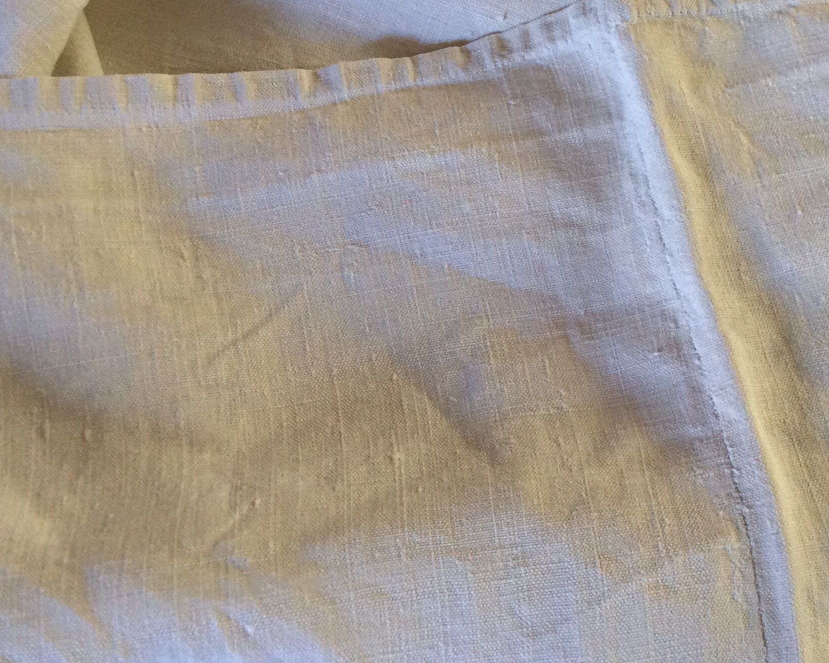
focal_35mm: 49
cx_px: 528
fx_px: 1202
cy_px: 307
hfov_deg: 37.8
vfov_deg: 30.8
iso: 125
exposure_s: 1/25
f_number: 2.4
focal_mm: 3.3
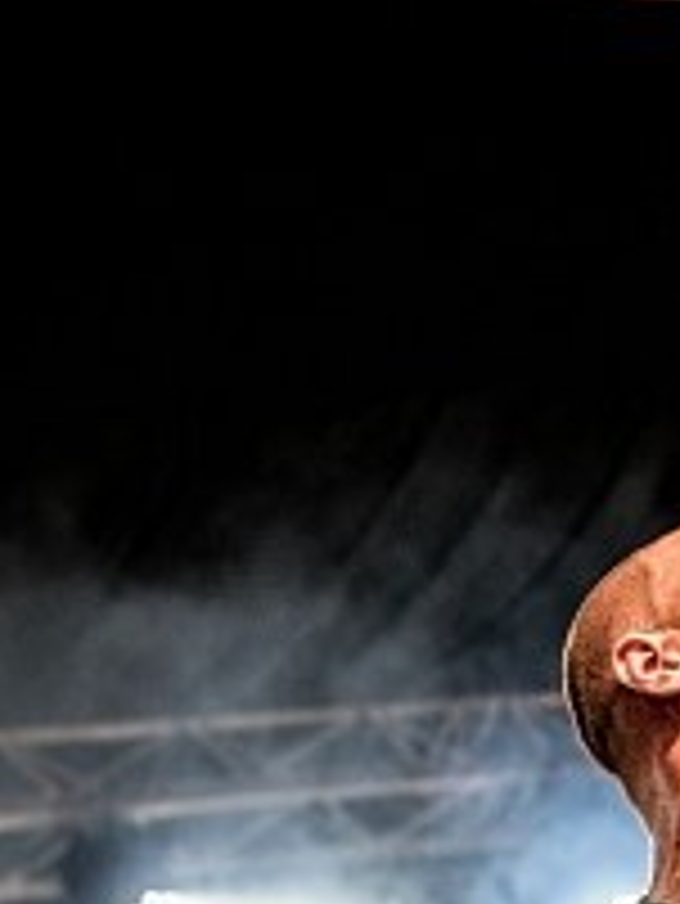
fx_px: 3375
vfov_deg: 15.1
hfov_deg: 11.4
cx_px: 585
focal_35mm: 129
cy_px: 819
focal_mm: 45
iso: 1250
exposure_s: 1/125
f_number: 2.8
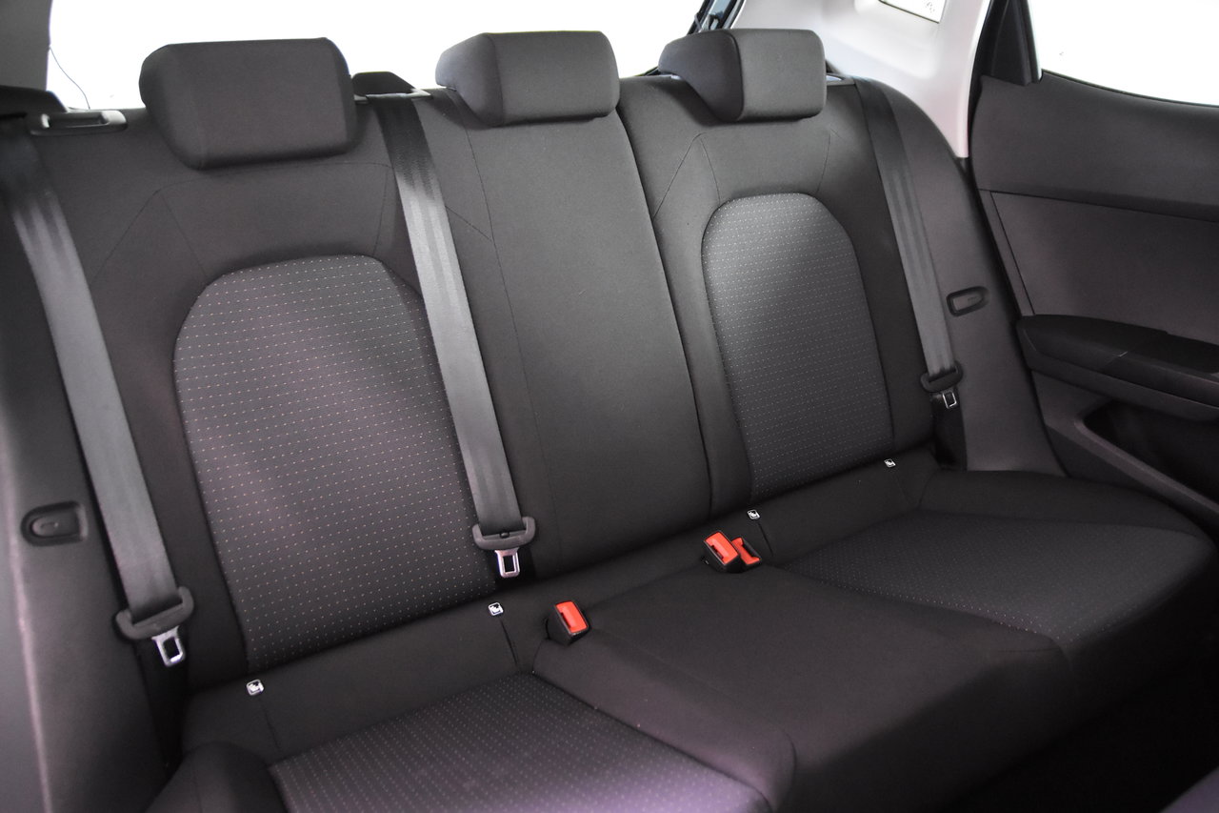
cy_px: 406
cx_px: 610
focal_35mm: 26
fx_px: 863
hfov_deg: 70.4
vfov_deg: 50.4
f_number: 2.8
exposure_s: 1/25
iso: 4500
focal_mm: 17
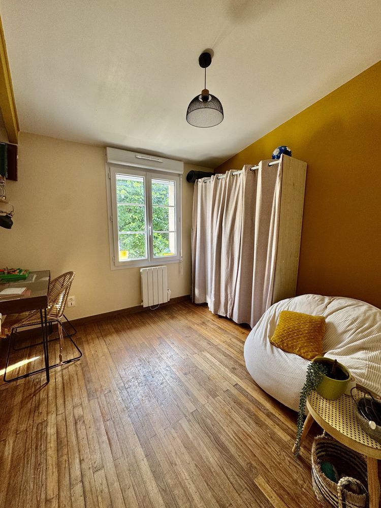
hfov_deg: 85.7
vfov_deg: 102.1
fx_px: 205
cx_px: 190
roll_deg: -0.1
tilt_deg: -7.7
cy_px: 254
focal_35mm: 14
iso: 100
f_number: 2.2
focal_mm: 2.22
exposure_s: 1/100
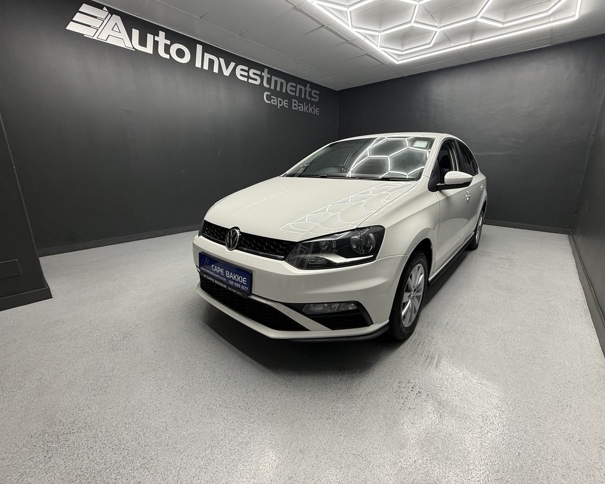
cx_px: 318
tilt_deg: -13.5
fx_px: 269
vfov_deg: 84.0
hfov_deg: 96.7
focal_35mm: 15
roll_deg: -0.3
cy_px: 236
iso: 100
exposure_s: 1/99
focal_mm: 2.22
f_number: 2.2
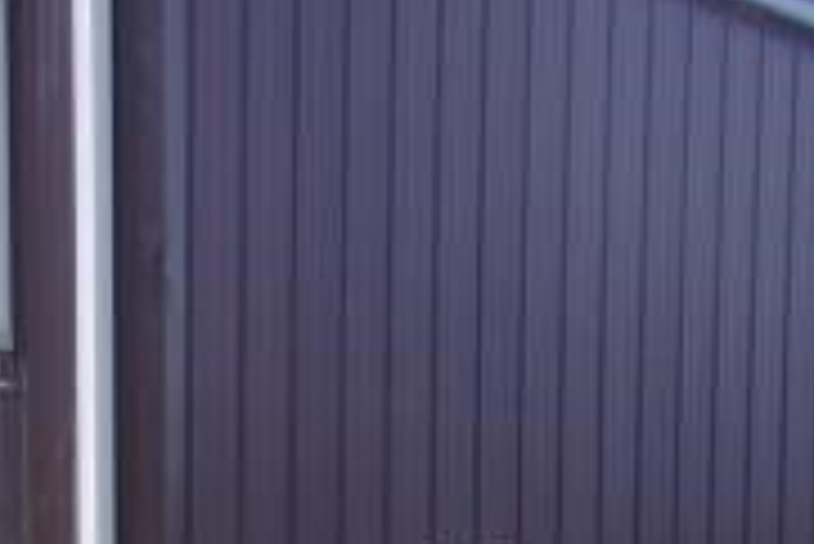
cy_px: 1196
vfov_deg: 10.0
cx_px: 459
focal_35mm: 124
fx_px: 2806
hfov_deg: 16.5
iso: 80
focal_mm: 4.9
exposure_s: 1/340
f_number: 3
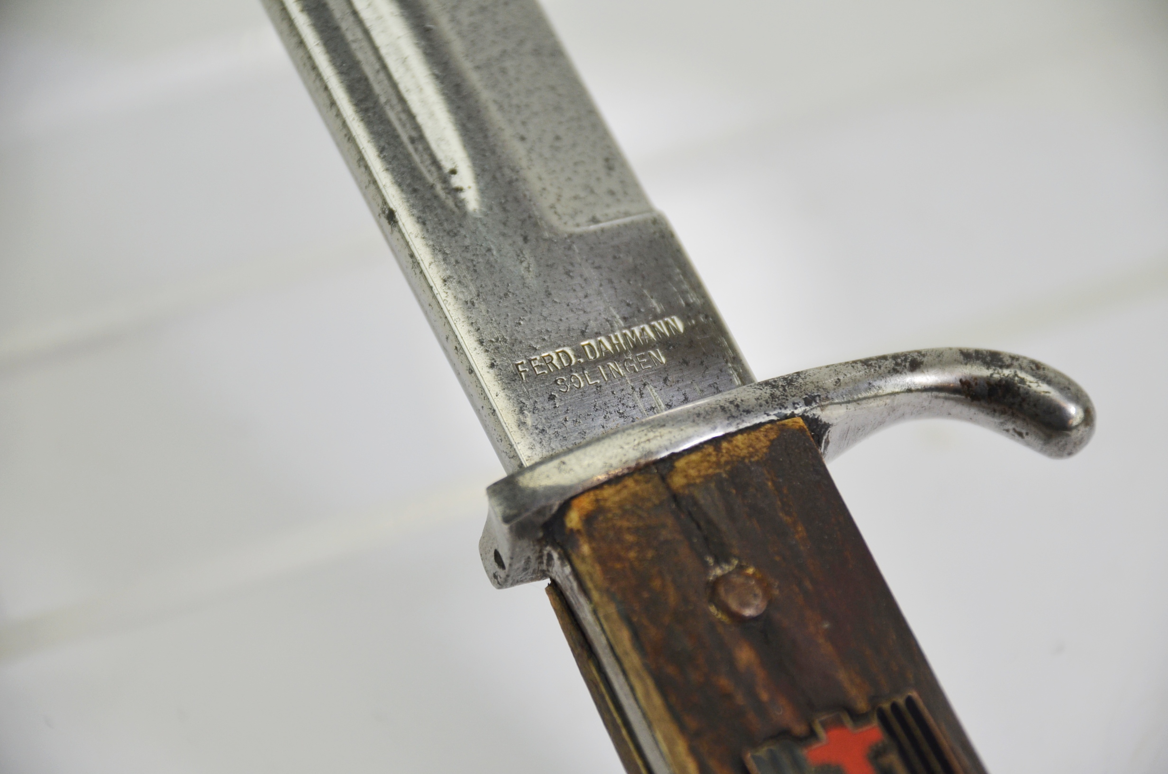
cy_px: 387
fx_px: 6556
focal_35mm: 202
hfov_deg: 10.2
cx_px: 584
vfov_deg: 6.8
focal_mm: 135
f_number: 5.6
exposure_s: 1/320
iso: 400
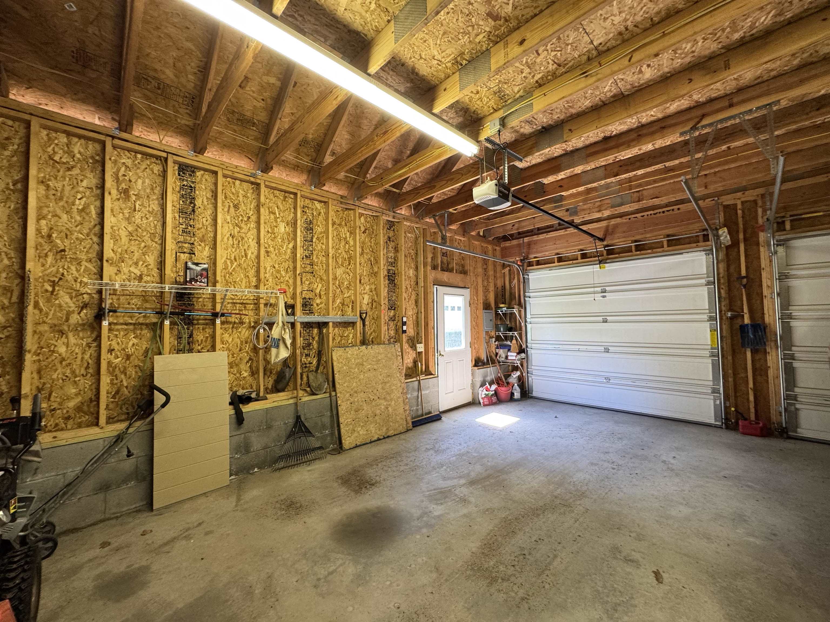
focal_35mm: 14
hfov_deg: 102.1
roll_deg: +0.9
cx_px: 415
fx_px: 336
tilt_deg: +2.1
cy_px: 311
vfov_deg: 85.7
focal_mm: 2.22
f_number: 2.2
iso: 200
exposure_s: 1/60
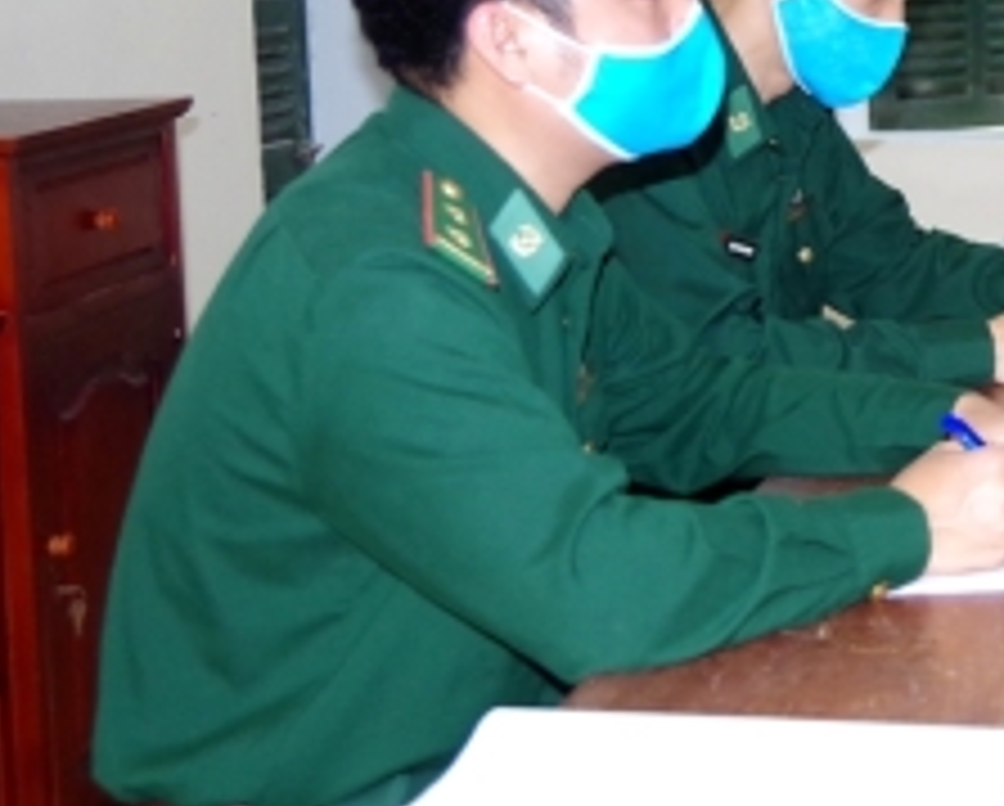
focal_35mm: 83
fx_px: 2470
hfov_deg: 21.4
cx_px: 1193
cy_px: 117
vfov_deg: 18.3
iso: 1600
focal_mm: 24
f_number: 4
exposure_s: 1/180
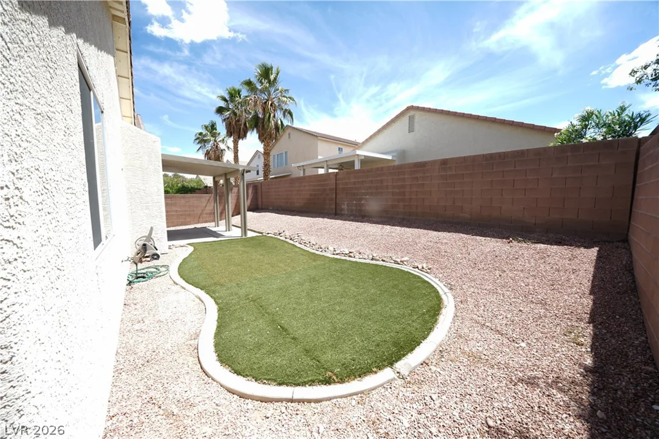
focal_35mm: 12
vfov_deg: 90.0
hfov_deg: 112.6
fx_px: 220
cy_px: 220
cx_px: 330
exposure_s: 1/50
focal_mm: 12
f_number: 9
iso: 50
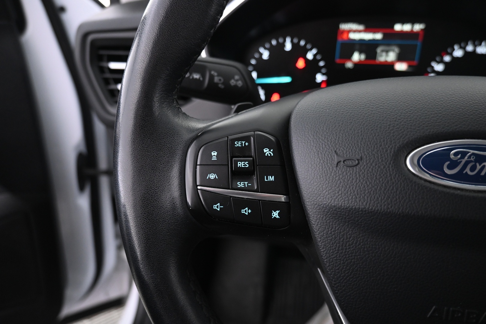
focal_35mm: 24
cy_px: 162
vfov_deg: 53.1
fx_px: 324
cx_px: 243
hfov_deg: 73.7
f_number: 3.5
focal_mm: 16
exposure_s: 1/25
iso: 1400
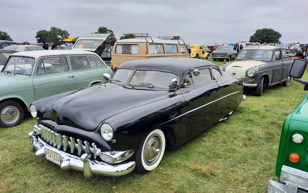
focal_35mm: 28
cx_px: 151
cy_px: 110
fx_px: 235
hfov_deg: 66.5
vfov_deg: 44.4
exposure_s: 1/247
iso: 32
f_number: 2
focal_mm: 4.6
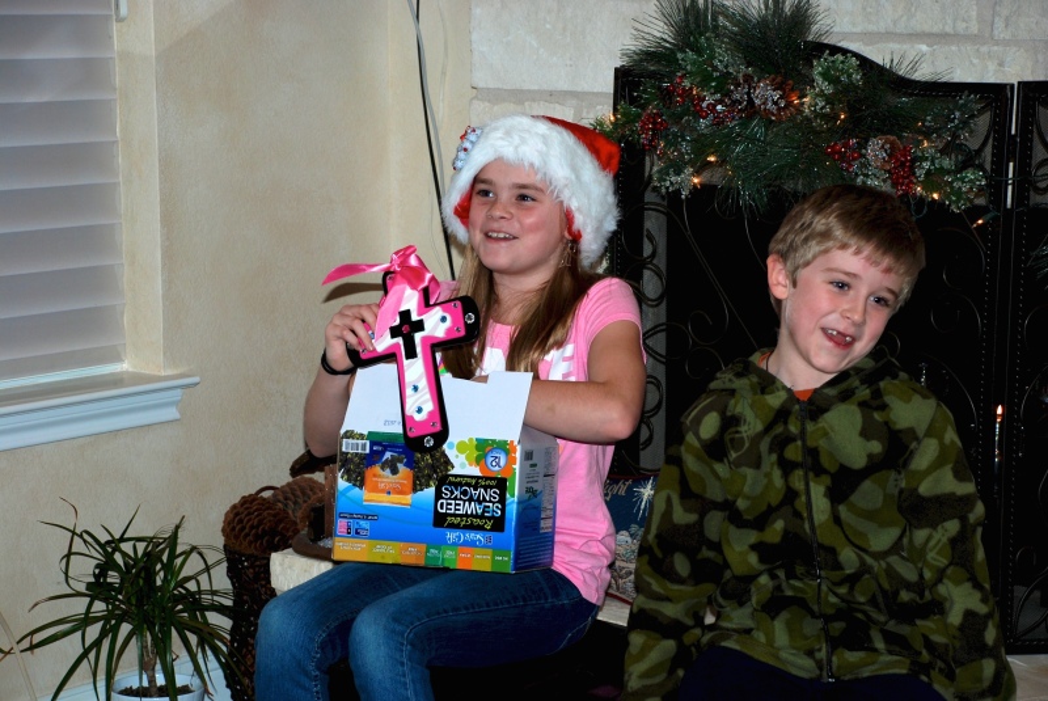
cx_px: 524
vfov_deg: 13.9
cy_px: 350
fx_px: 2885
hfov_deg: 20.6
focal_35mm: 99
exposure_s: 1/60
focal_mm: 66
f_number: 5.3
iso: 200
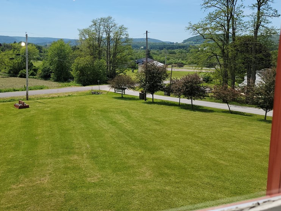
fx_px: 268
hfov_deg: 54.8
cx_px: 109
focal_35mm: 33
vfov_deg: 42.2
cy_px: 66
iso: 16
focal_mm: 6.7
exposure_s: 1/960
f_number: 1.8
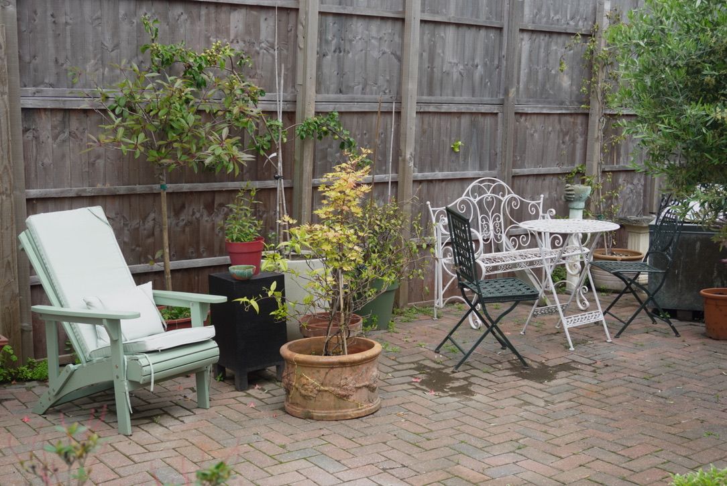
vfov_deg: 29.0
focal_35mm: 46
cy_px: 243
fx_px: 940
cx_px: 364
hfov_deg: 42.3
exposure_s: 1/125
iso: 100
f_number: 5.6
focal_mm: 31
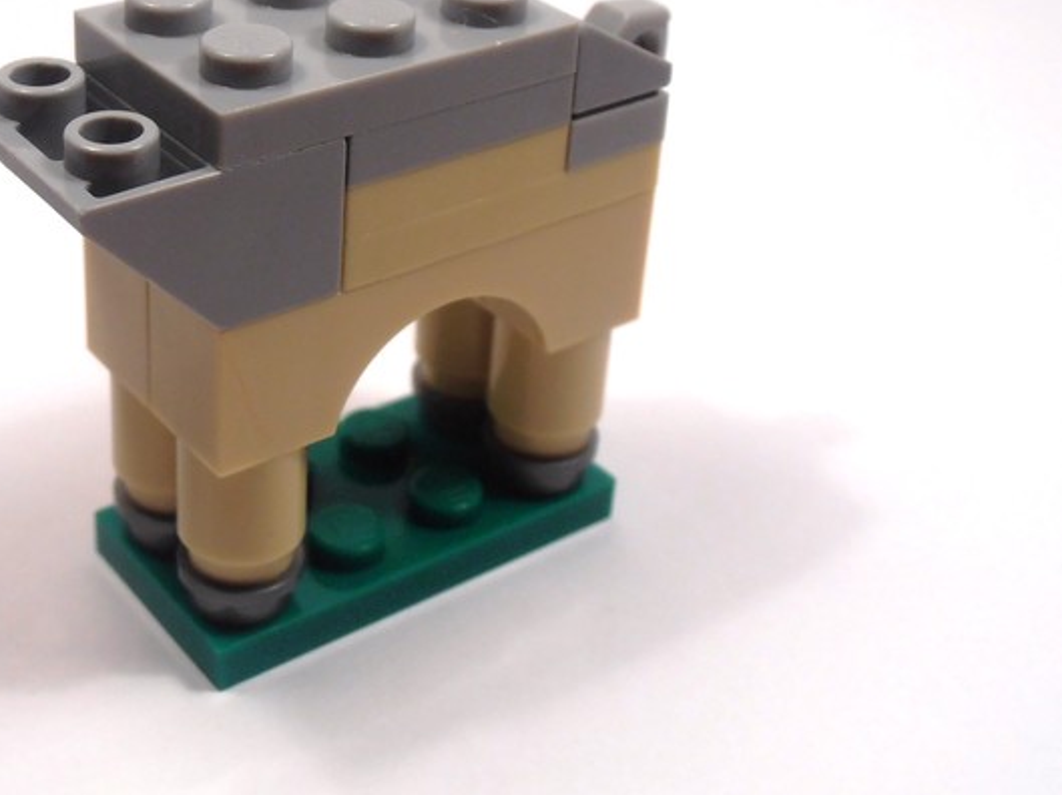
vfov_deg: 23.1
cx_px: 293
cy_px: 220
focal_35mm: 63
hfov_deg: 30.3
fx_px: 1931
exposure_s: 1/80
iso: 80
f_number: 3.9
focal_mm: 6.61
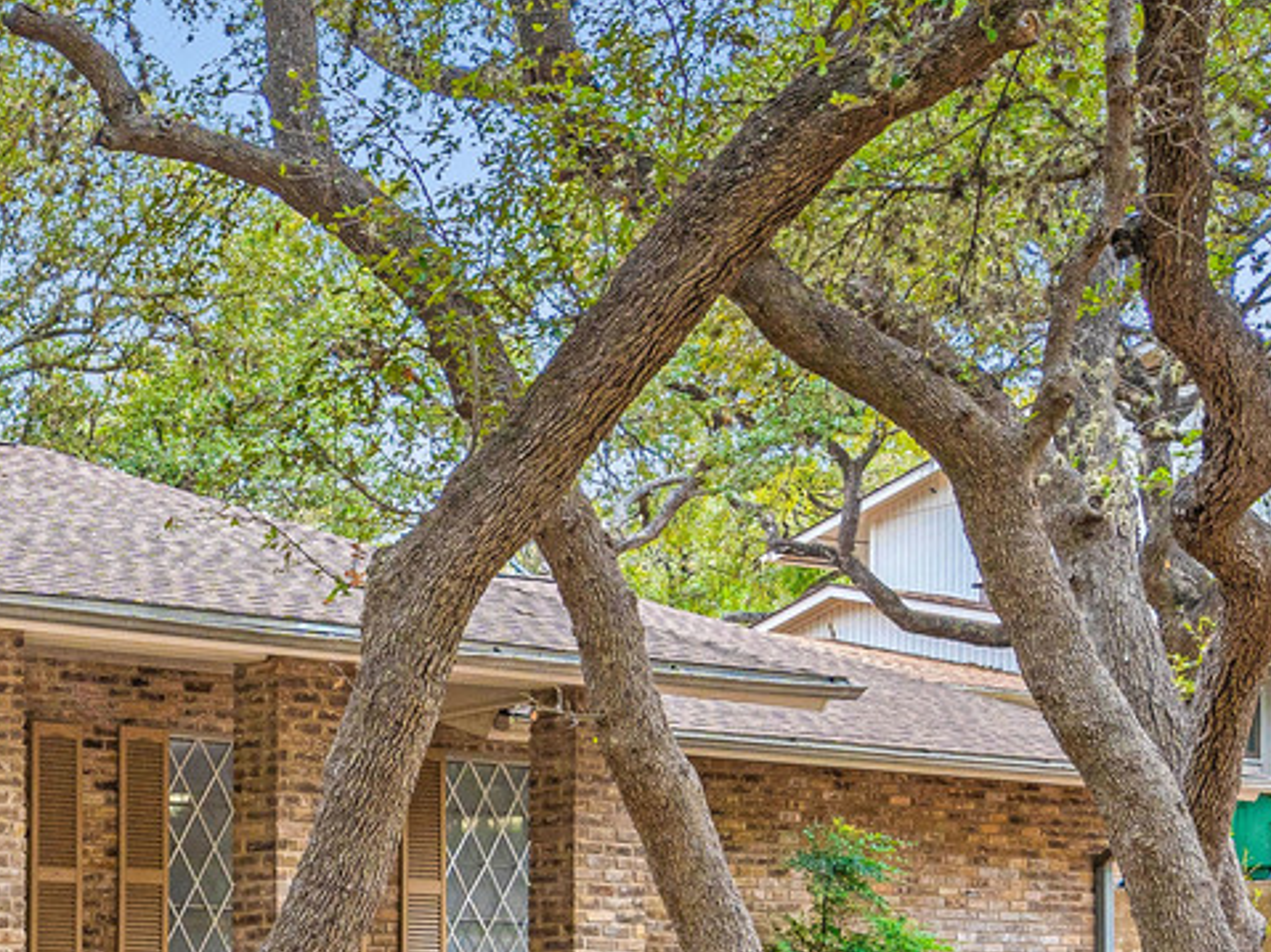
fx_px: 2386
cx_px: -754
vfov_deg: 21.3
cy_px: 1077
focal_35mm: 65
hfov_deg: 22.8
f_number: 8
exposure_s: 1/160
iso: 400
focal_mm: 20
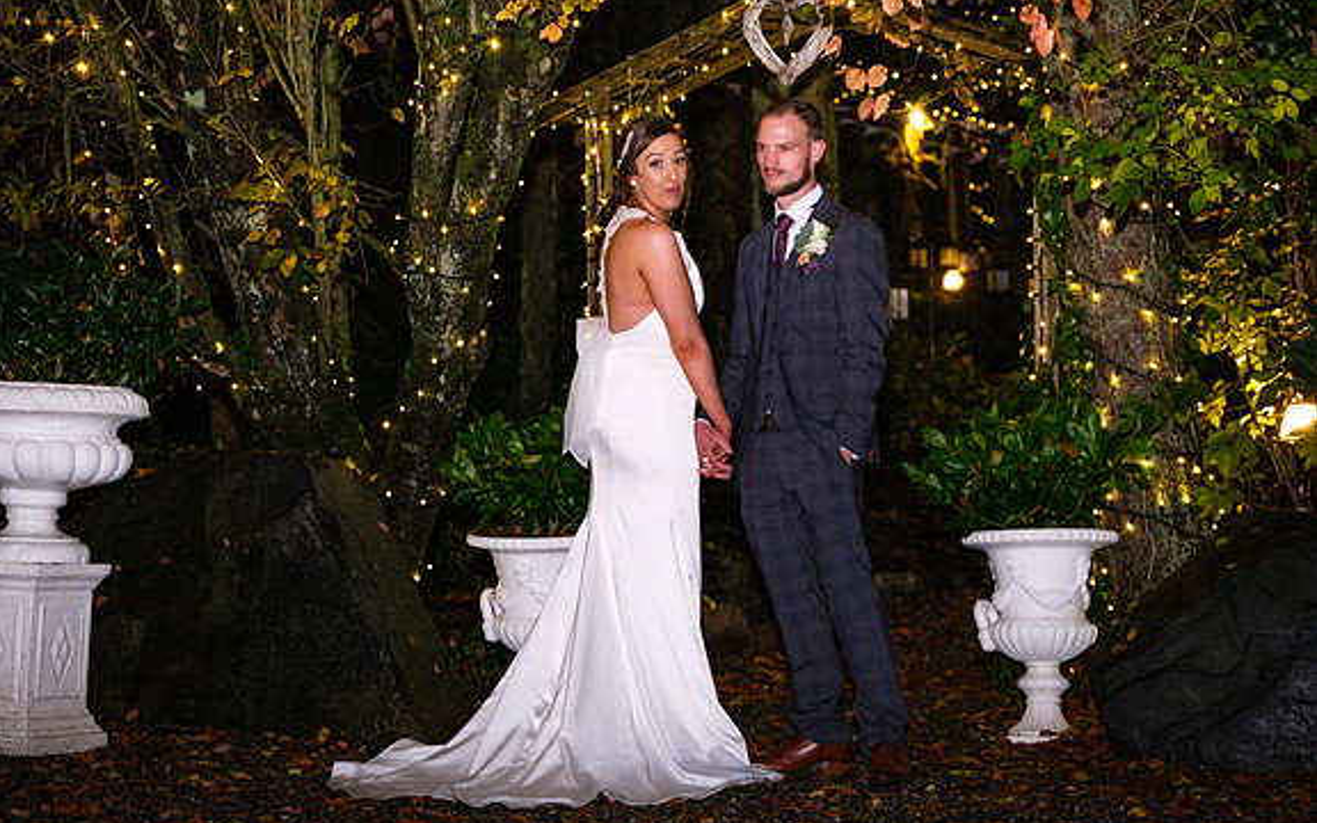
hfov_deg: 24.4
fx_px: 3051
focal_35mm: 85
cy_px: 398
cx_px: 675
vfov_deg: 15.4
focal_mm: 52
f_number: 2.8
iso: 2000
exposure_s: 1/160
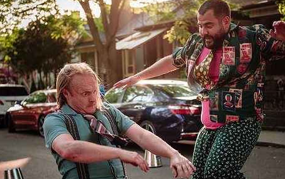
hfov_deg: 38.1
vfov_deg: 24.3
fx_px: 412
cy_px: 115
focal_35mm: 53
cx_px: 168
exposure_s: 1/1000
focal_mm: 27.5
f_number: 1.8
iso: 500
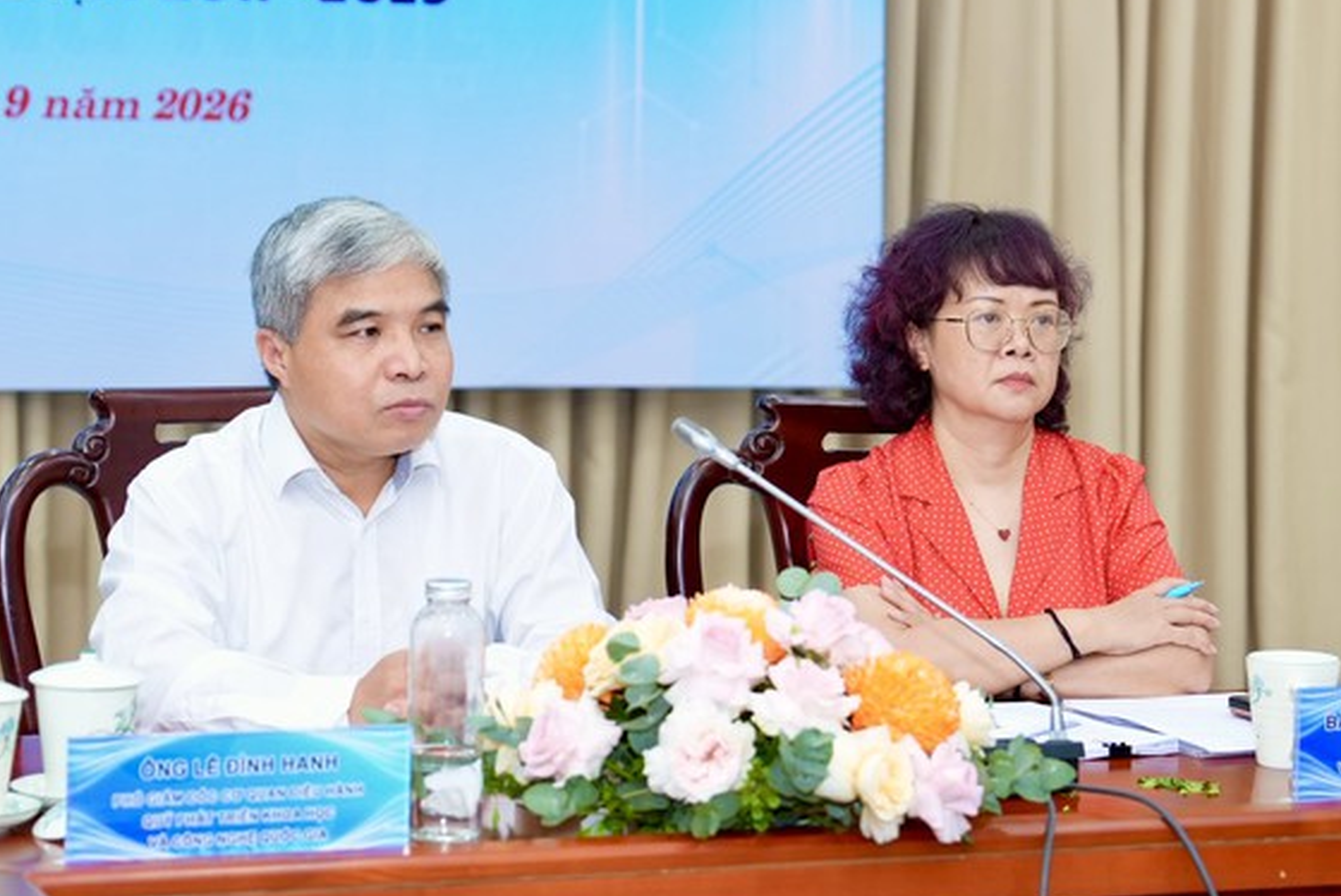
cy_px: 411
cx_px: 728
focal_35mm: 108
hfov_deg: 18.9
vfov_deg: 12.7
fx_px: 4025
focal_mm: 56
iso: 640
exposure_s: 1/125
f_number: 3.2
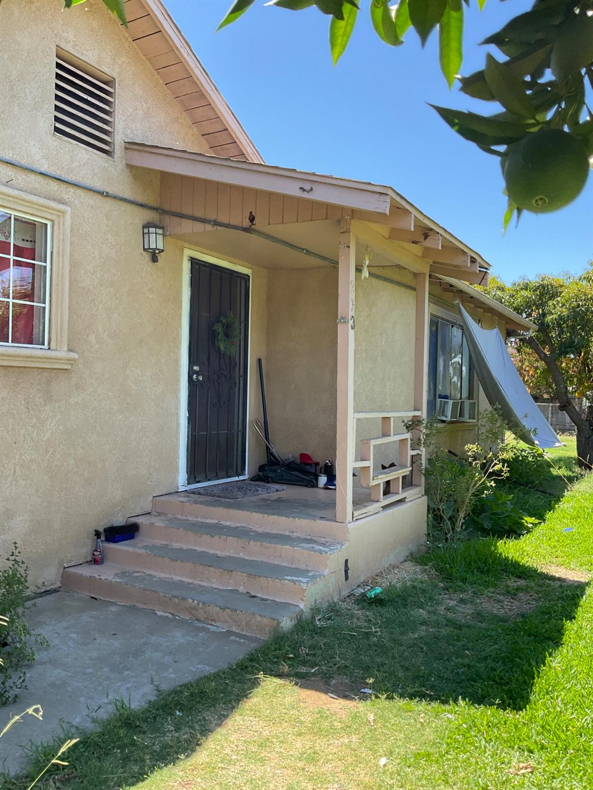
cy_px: 395
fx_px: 662
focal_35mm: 29
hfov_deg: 48.2
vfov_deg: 61.7
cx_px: 296
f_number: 1.8
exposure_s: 1/324
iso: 16
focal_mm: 3
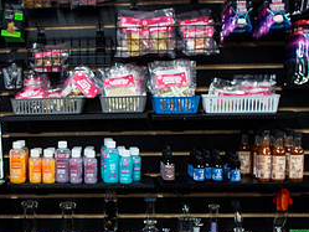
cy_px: 211
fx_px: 661
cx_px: 35
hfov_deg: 25.5
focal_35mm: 74
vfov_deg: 19.5
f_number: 4
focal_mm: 24
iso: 1600
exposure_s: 1/80
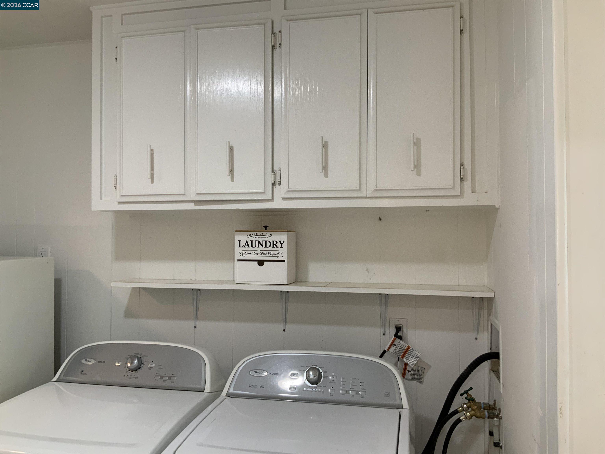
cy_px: 227
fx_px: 507
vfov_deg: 48.2
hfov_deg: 61.7
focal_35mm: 29
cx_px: 302
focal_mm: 3
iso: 64
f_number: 1.8
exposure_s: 1/60
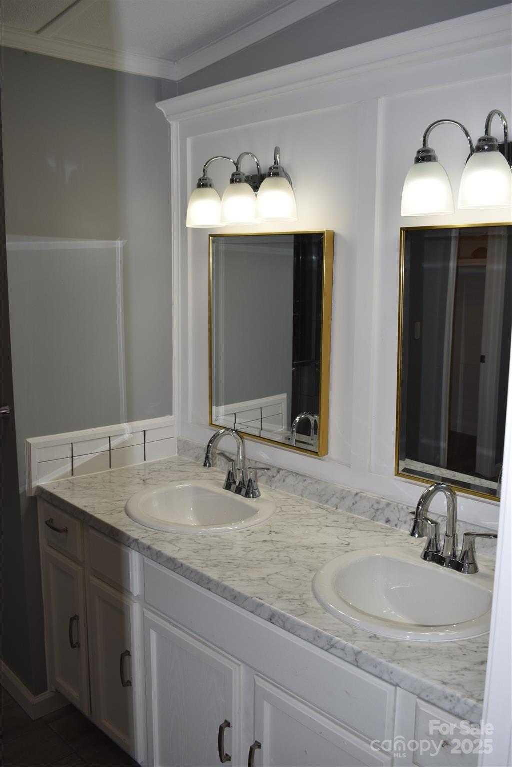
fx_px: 704
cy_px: 384
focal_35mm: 33
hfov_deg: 40.0
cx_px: 256
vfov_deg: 57.2
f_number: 5.6
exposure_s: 1/125
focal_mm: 22
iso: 125
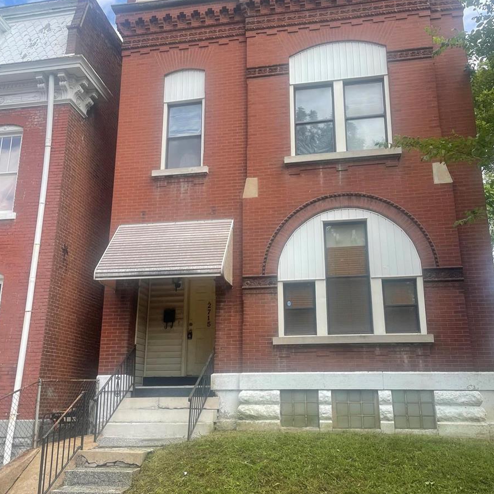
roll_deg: +0.7
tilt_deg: +17.6
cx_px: 246
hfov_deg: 52.5
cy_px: 273
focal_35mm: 31
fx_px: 501
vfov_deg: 52.4
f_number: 1.6
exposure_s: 1/1304
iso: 32
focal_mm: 4.2
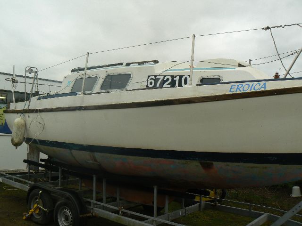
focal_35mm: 36
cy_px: 113
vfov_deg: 39.7
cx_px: 151
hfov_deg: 51.4
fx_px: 314
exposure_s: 1/160
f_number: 5.6
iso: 80
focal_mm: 6
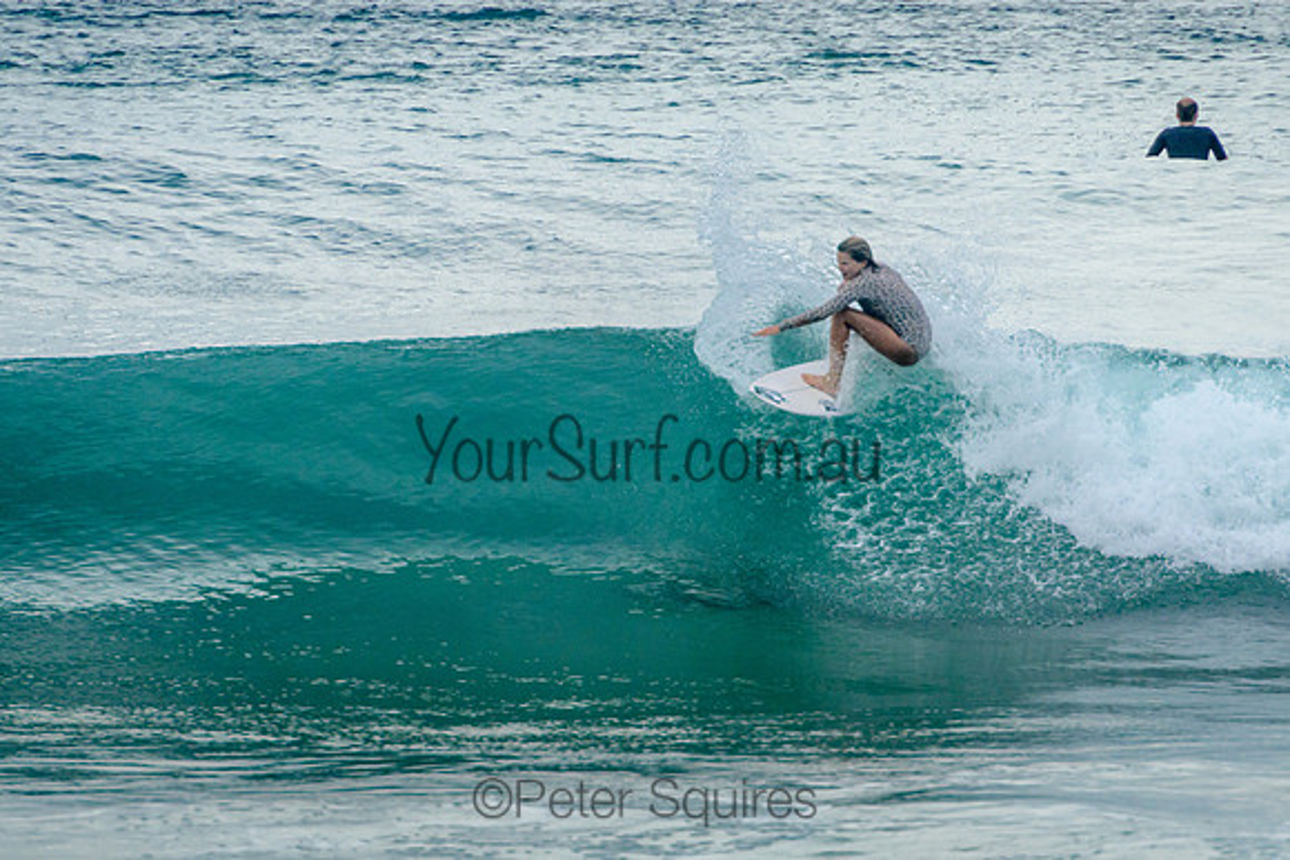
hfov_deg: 3.7
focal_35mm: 550
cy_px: 419
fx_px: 19724
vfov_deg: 2.5
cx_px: 560
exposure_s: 1/2000
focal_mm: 400
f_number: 8
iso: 500
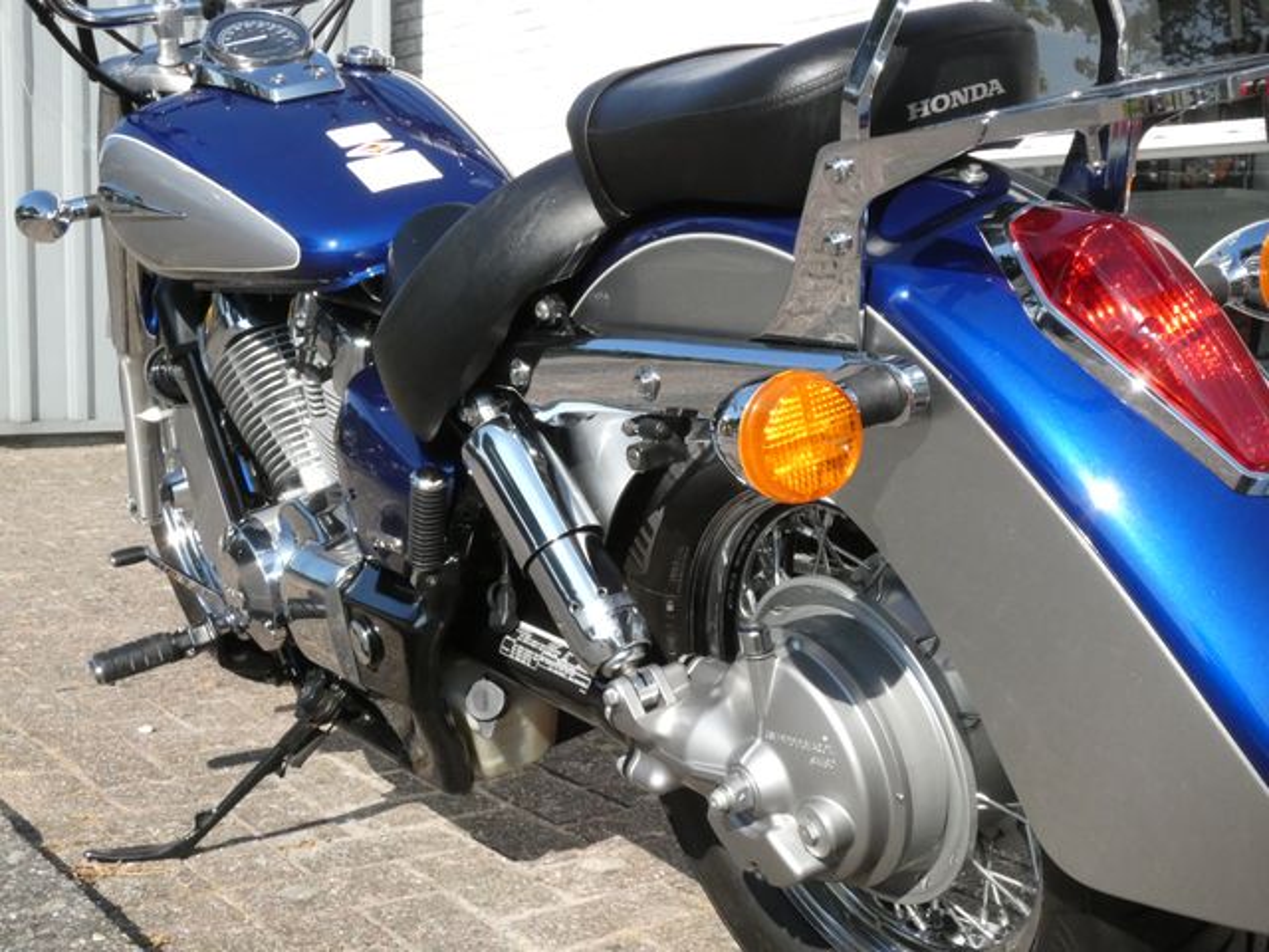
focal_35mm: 46
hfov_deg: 41.2
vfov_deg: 31.5
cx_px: 634
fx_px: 1686
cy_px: 476
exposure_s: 1/1000
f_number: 8
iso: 800
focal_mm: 8.2
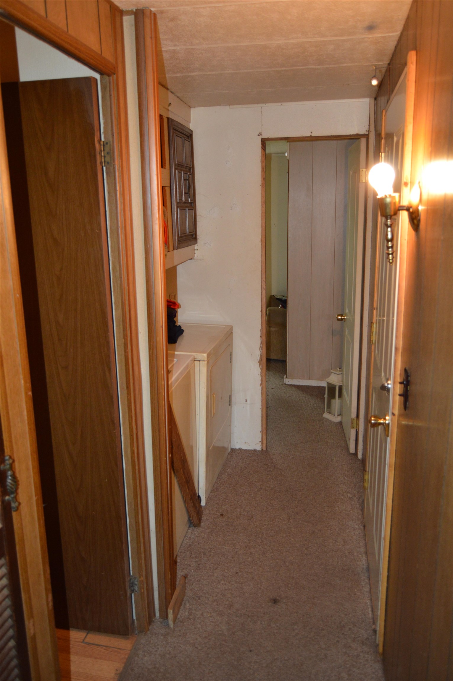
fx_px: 511
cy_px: 340
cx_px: 226
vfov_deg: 67.4
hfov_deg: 47.8
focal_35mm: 27
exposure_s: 1/60
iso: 720
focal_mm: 18
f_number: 3.5
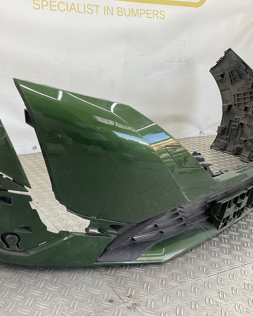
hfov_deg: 38.2
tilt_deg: -17.5
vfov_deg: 47.9
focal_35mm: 38
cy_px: 159
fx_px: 356
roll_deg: -3.7
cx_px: 65
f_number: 1.8
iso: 25
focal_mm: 3
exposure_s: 1/100
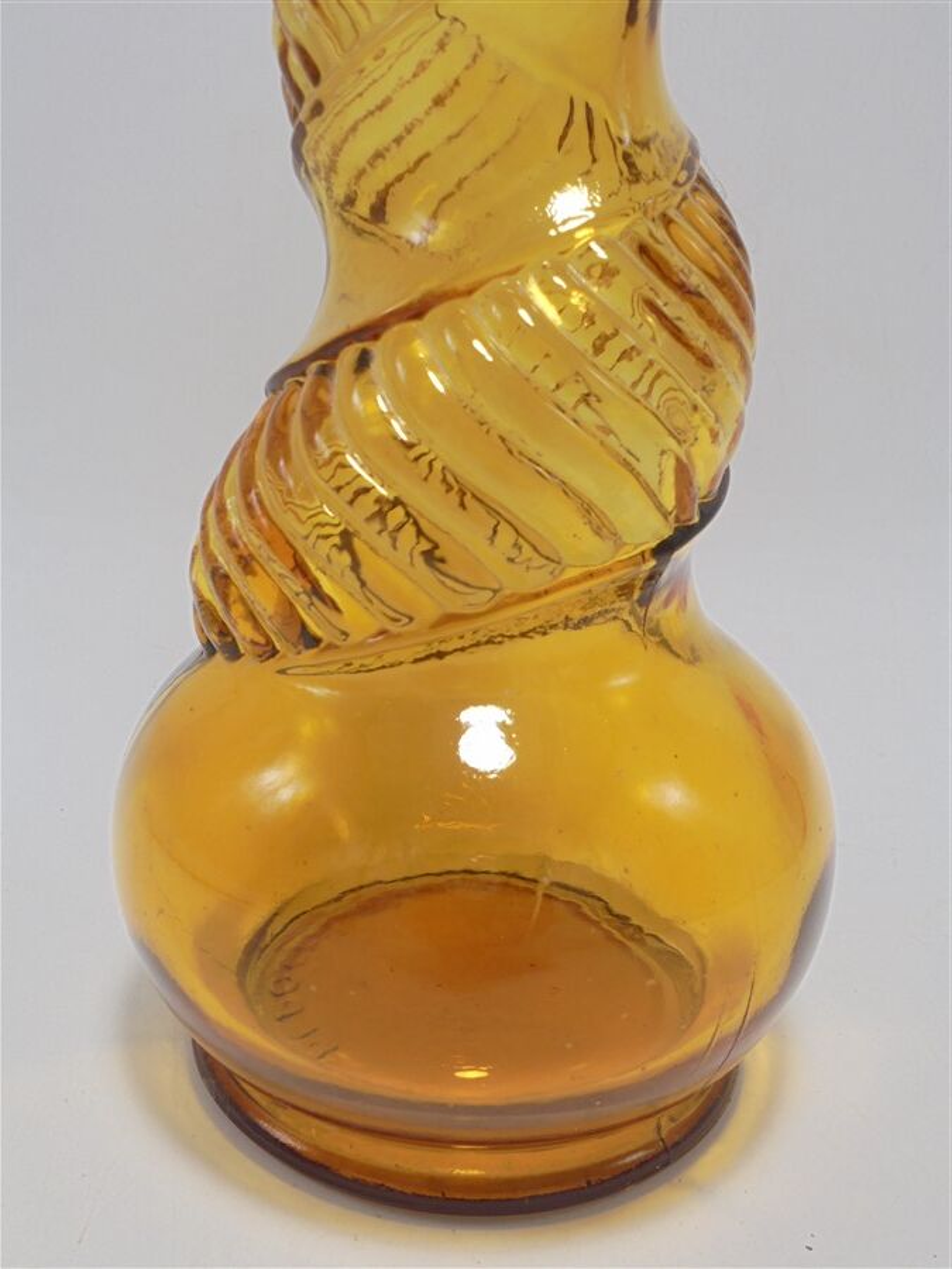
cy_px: 634
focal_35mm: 34
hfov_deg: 41.8
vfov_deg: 54.0
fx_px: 1247
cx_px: 476
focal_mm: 6.1
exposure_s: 1/60
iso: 100
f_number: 4
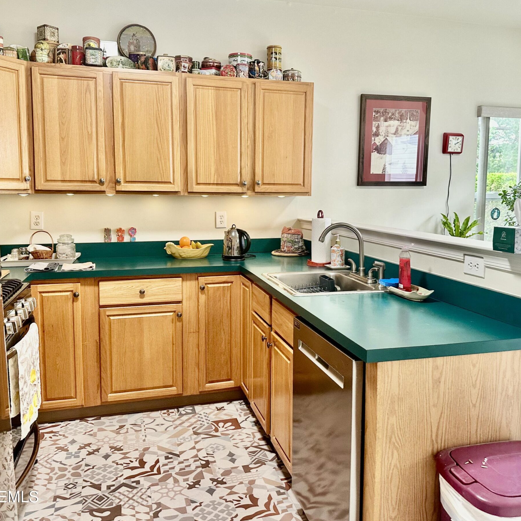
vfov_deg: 54.0
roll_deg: -0.3
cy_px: 246
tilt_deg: -6.8
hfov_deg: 54.0
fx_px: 511
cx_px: 278
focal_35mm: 30
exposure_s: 1/60
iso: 125
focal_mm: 6.86
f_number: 1.78
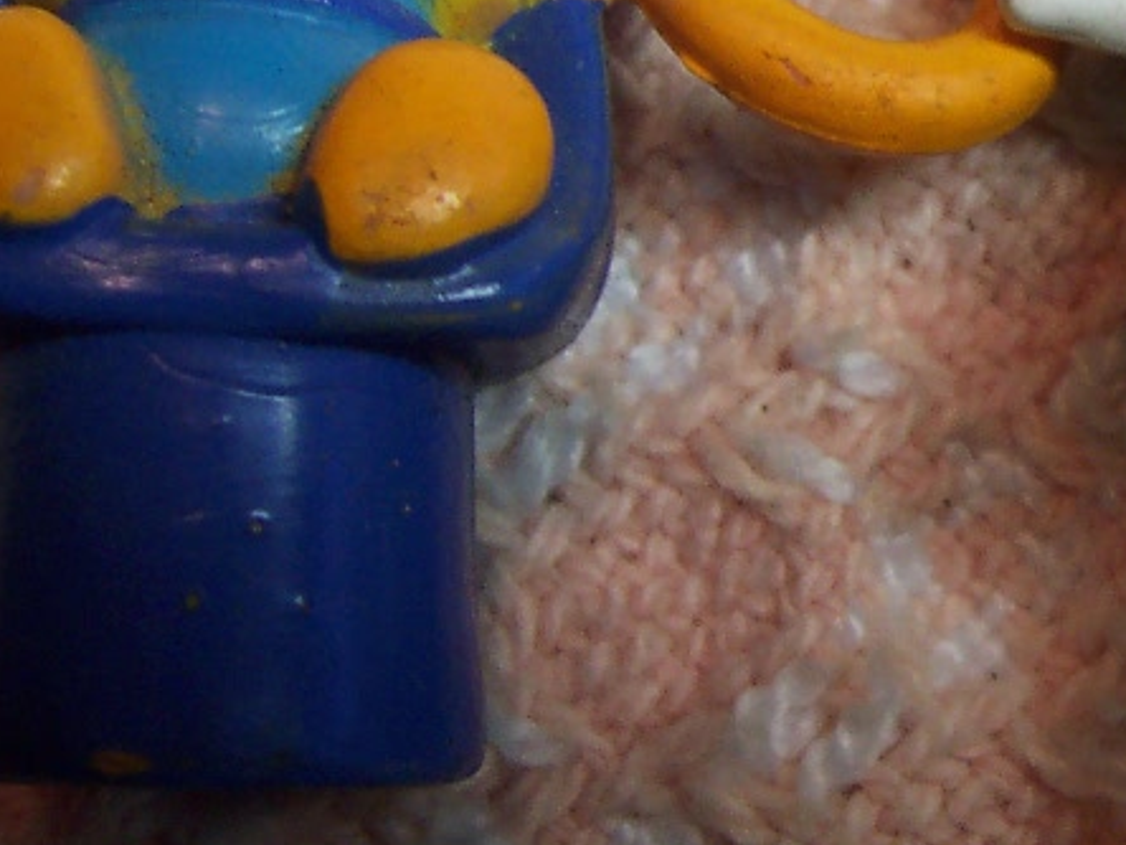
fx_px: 3253
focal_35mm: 100
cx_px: 1298
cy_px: 107
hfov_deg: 18.7
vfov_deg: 14.7
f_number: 2.8
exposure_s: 1/45
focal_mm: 5.6
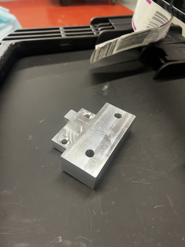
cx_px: 92
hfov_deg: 53.1
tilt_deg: -44.7
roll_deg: -1.8
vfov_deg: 67.3
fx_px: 185
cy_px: 124
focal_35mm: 26
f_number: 1.5
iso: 125
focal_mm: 5.7
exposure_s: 1/60
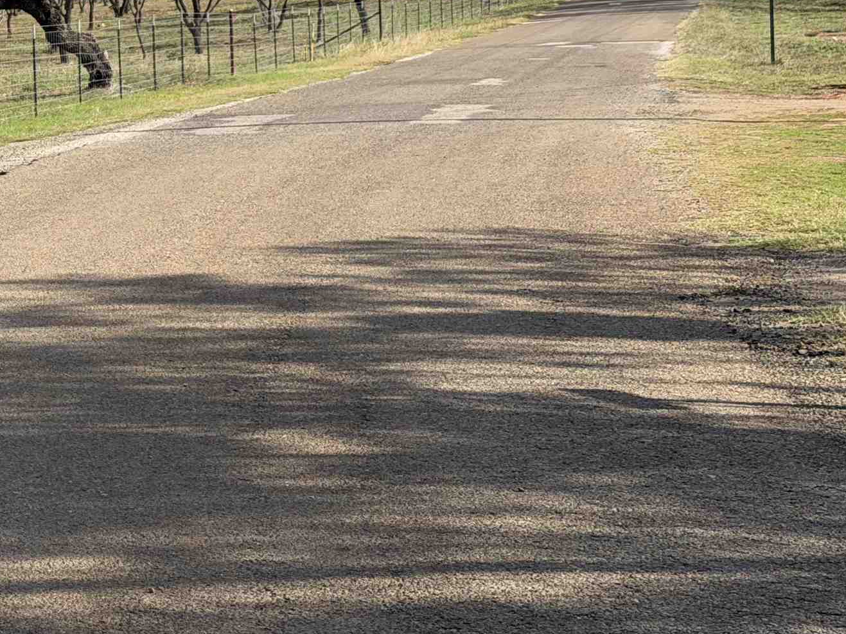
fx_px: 2736
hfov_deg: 17.0
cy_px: 166
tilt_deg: -2.4
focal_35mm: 112
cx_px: -93
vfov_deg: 13.2
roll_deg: +1.4
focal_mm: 6.76
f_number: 1.78
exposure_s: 1/3534
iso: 64
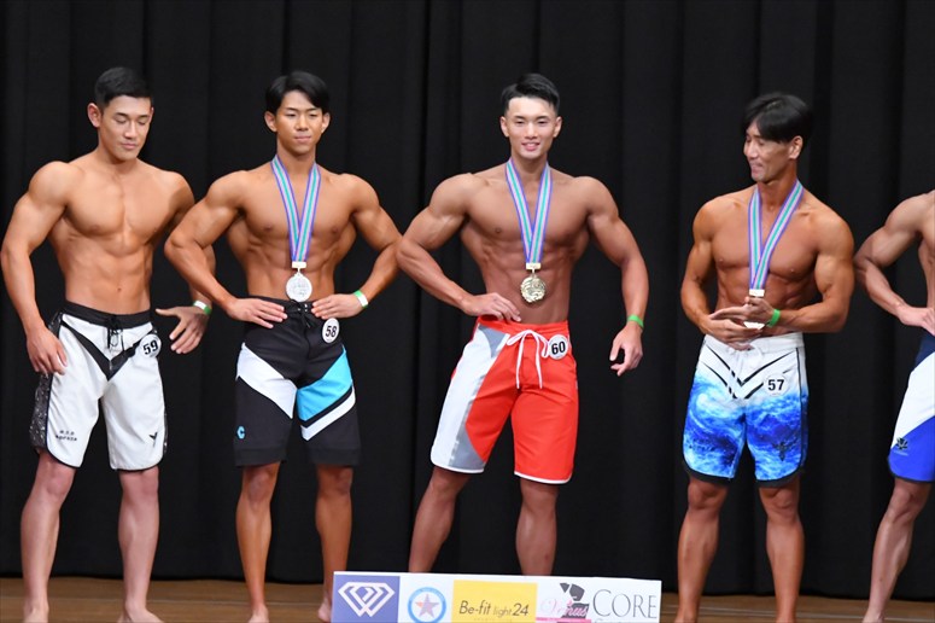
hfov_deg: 8.6
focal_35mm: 240
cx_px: 468
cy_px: 312
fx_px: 6230
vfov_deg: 5.7
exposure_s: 1/400
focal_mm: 160
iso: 8000
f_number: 5.6
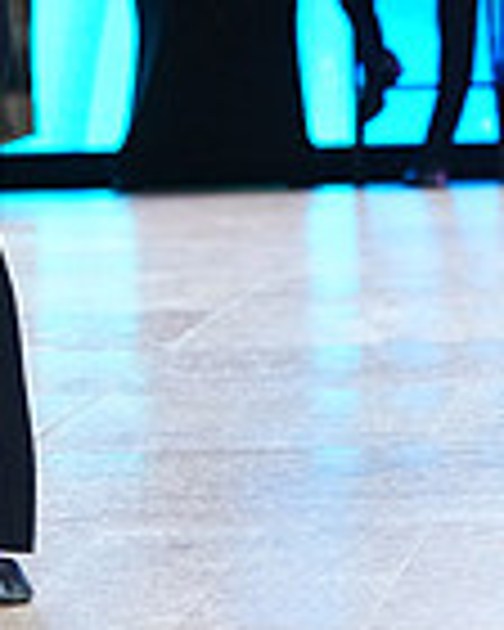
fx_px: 6023
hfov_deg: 4.8
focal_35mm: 323
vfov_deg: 5.9
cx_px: 439
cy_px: -351
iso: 2500
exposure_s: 1/320
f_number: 4
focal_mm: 83
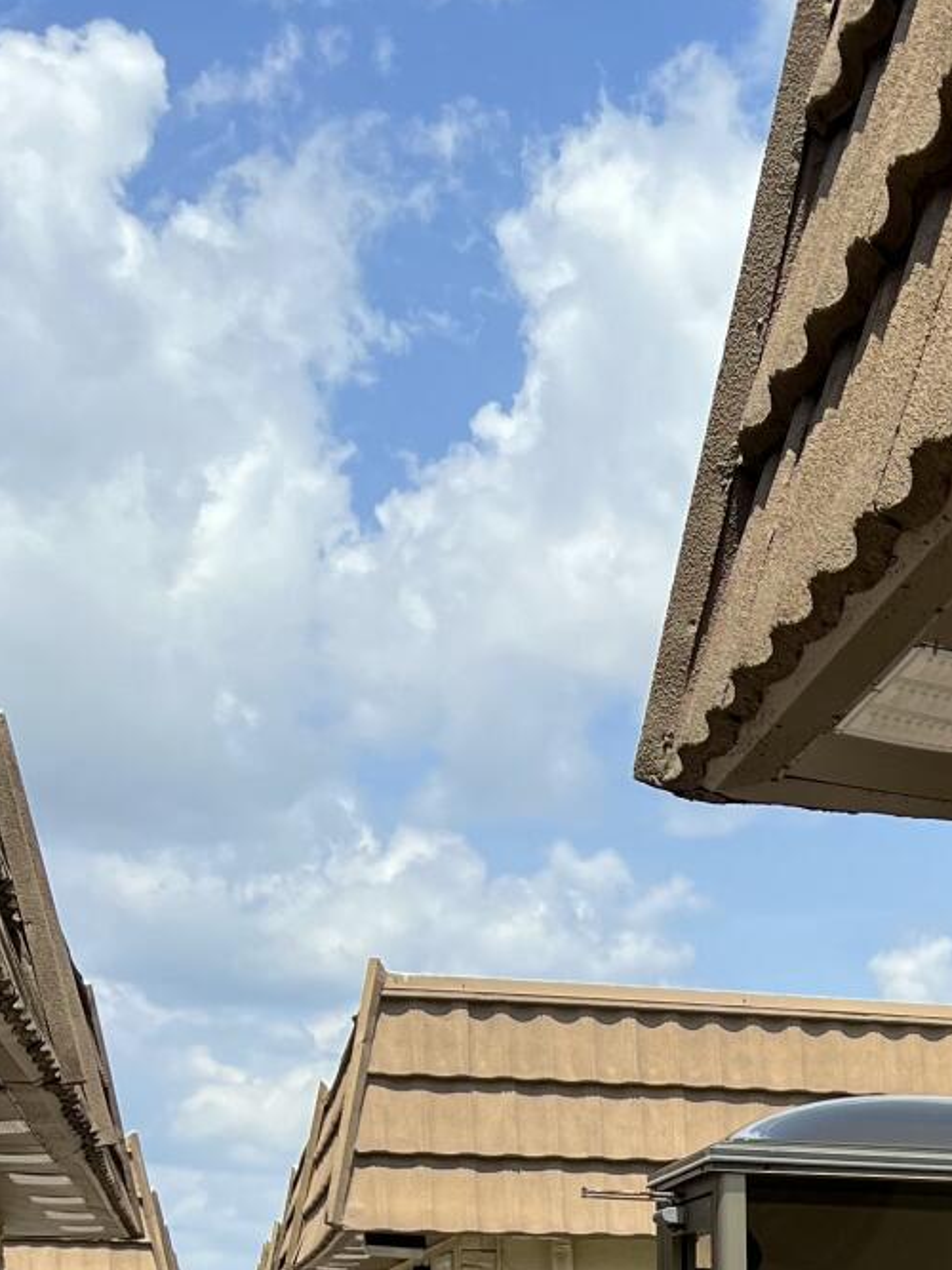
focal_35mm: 78
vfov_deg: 21.9
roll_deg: +0.2
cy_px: 1746
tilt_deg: -6.6
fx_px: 2861
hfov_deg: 17.7
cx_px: 1240
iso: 50
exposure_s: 1/3077
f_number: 1.5
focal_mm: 5.7
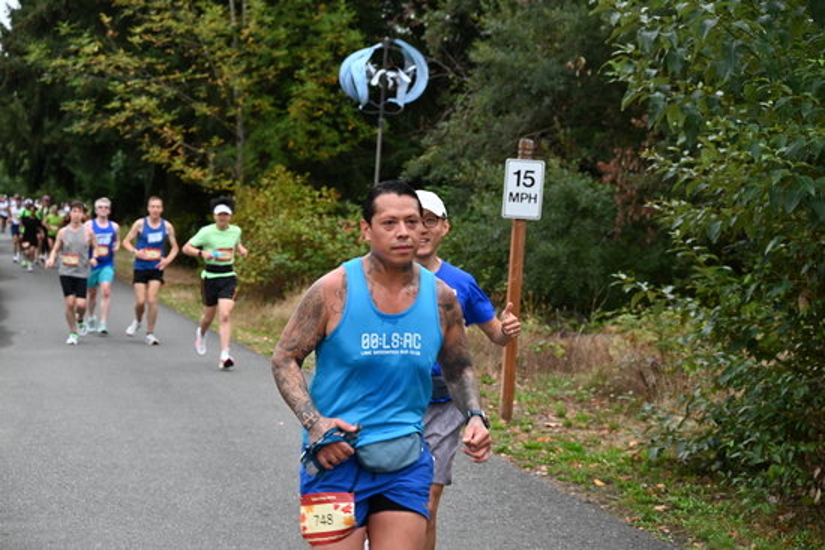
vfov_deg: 19.5
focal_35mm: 70
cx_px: 412
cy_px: 275
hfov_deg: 28.8
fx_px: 1604
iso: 560
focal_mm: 70
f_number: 6
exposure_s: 1/125
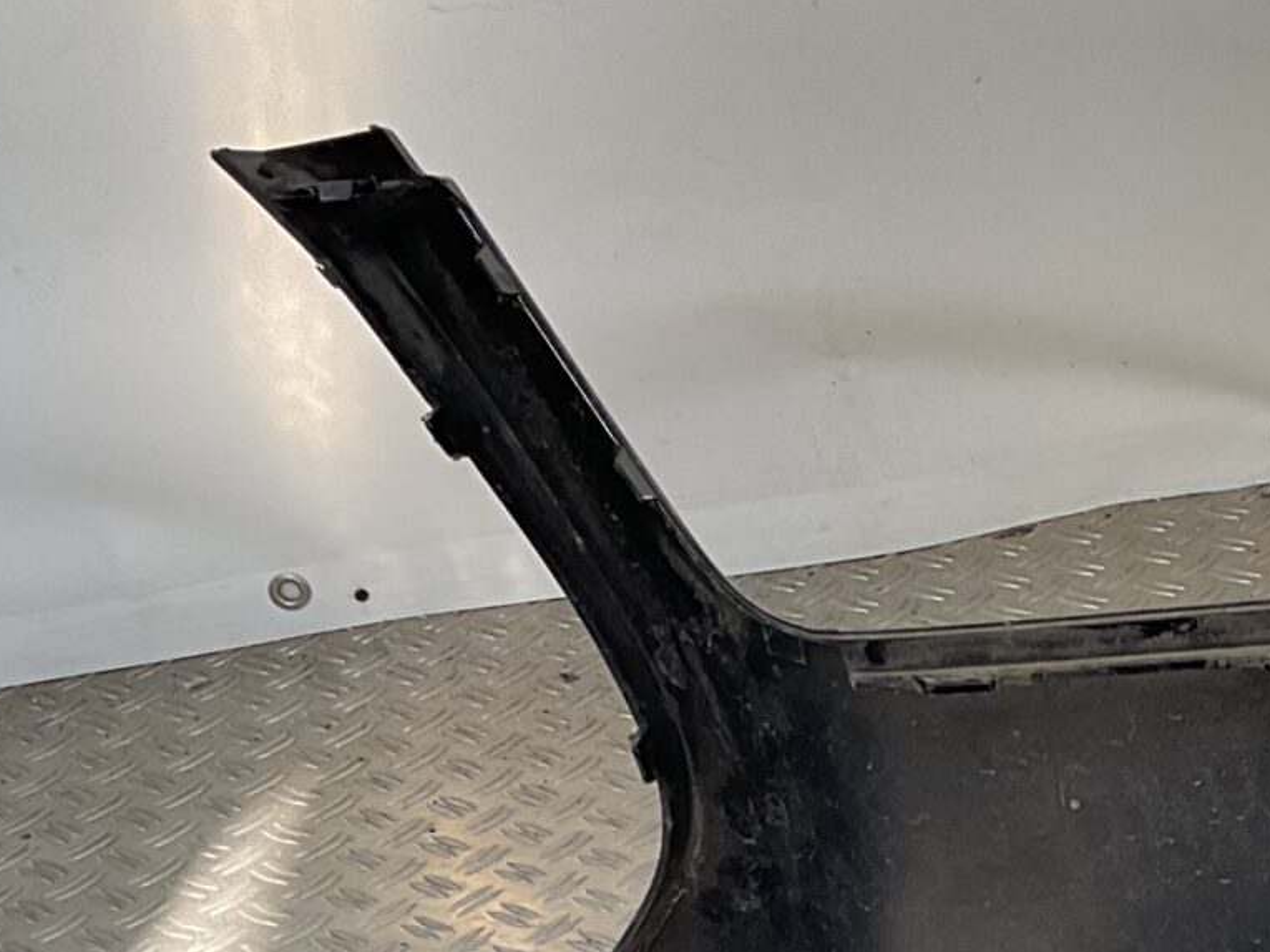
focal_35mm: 97
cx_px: 1330
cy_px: 1270
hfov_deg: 19.5
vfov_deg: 14.5
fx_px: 3559
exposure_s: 1/177
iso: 16
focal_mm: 3
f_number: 1.8
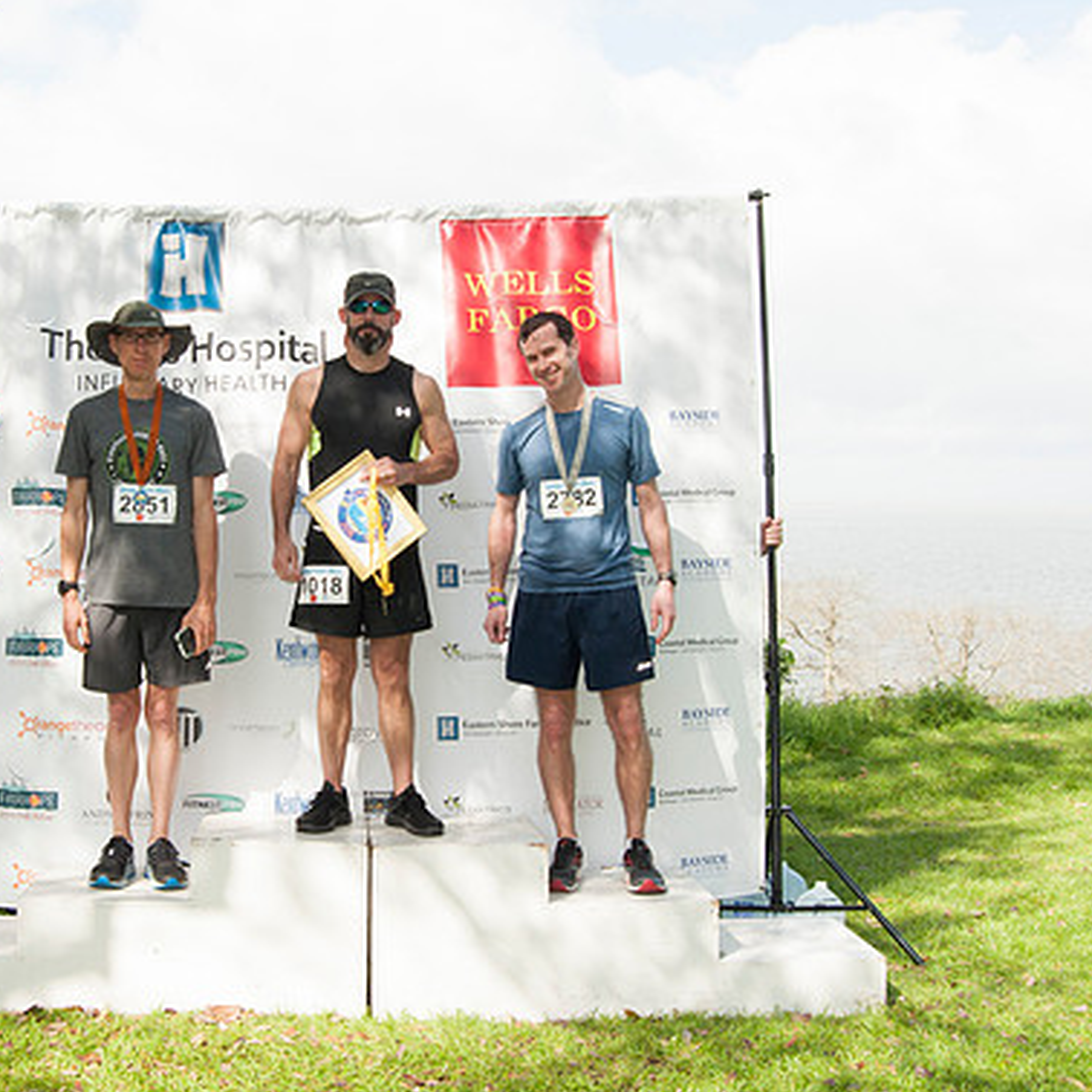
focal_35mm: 43
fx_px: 1535
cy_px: 547
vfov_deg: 39.2
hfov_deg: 38.7
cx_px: 355
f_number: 9
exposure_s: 1/200
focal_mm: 22
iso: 250
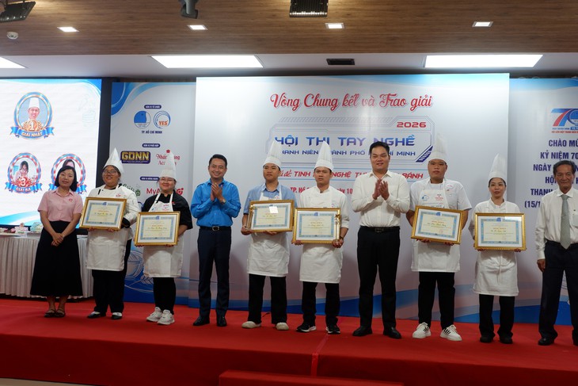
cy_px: 193
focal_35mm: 42
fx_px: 674
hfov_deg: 46.4
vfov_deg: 31.9
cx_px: 289
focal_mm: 28.2
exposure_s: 1/60
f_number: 4.5
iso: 320
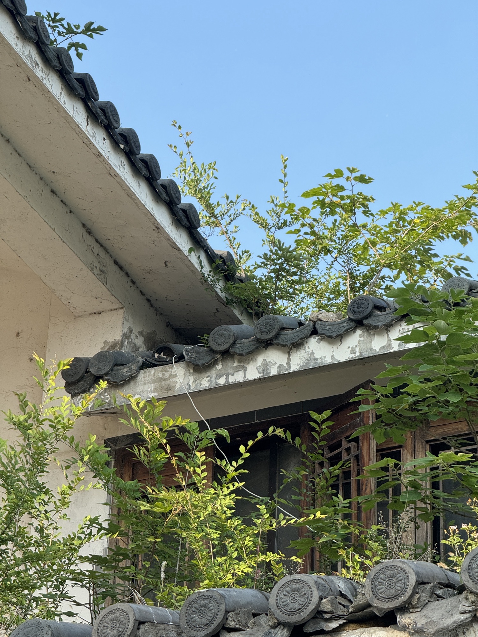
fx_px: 2209
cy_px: 318
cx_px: 239
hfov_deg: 12.3
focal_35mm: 120
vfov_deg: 16.4
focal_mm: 15.66
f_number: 2.8
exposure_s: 1/461
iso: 50
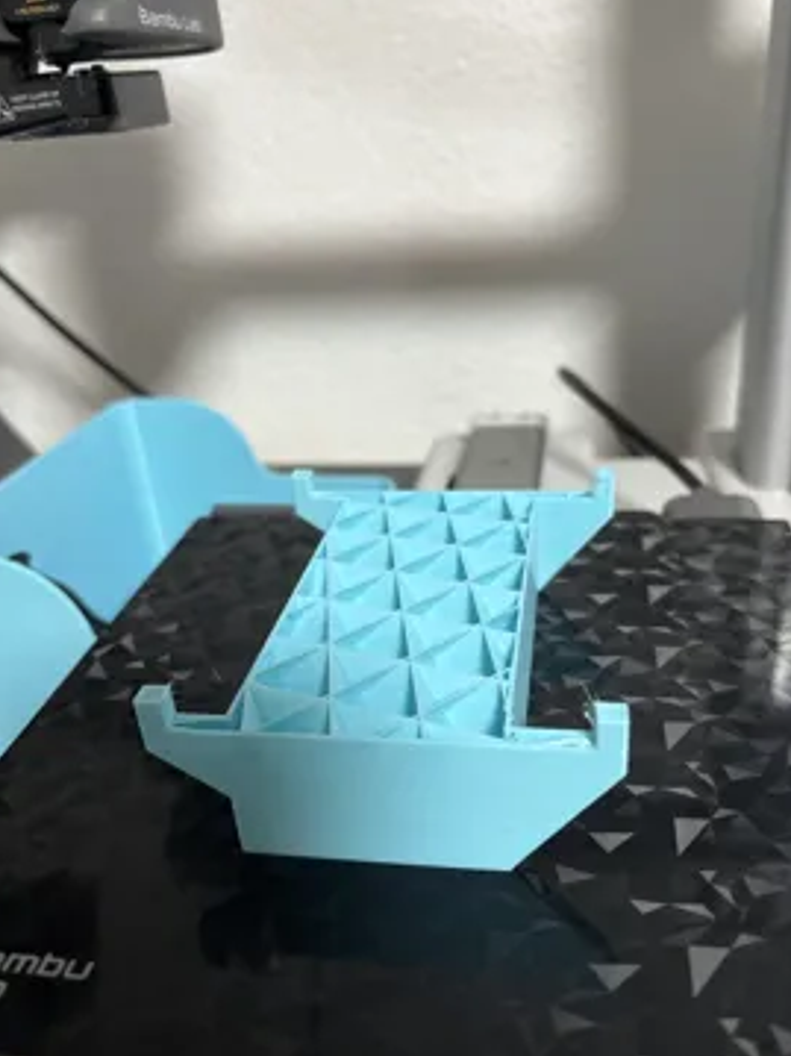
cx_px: 415
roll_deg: +4.8
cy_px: 550
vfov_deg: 61.7
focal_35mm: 29
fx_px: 884
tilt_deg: -27.3
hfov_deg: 48.2
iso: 400
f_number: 1.6
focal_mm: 5.96
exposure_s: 1/50
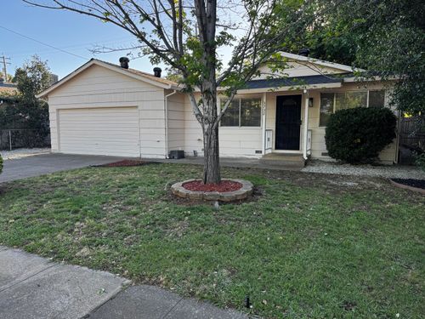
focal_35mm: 24
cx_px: 212
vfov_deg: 56.8
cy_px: 160
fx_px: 295
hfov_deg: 71.6
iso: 80
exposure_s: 1/368
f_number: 1.78
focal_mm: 6.76
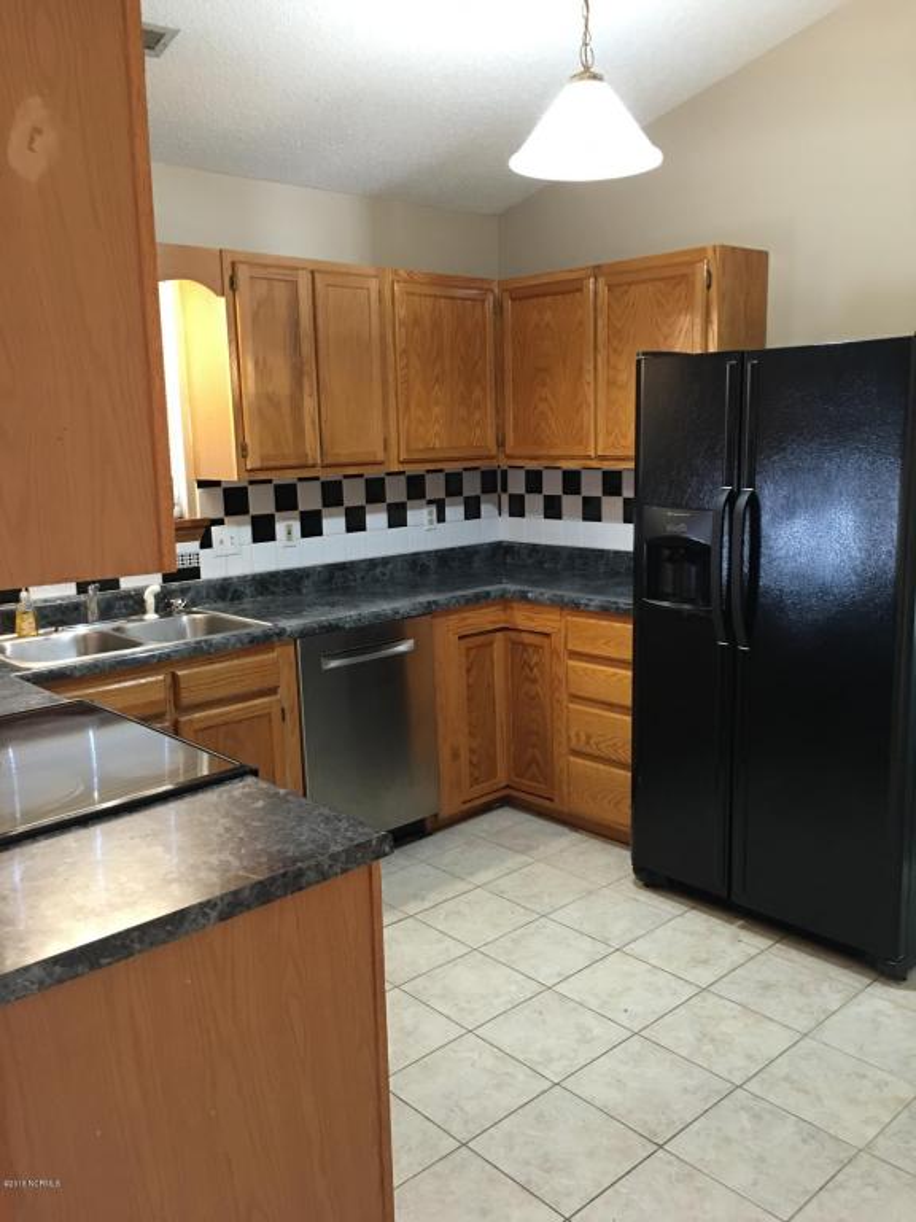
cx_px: 458
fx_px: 1023
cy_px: 611
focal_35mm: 29
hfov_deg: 48.2
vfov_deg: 61.7
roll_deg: +1.2
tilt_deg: -8.8
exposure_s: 1/8
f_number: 2.2
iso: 80
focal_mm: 4.15
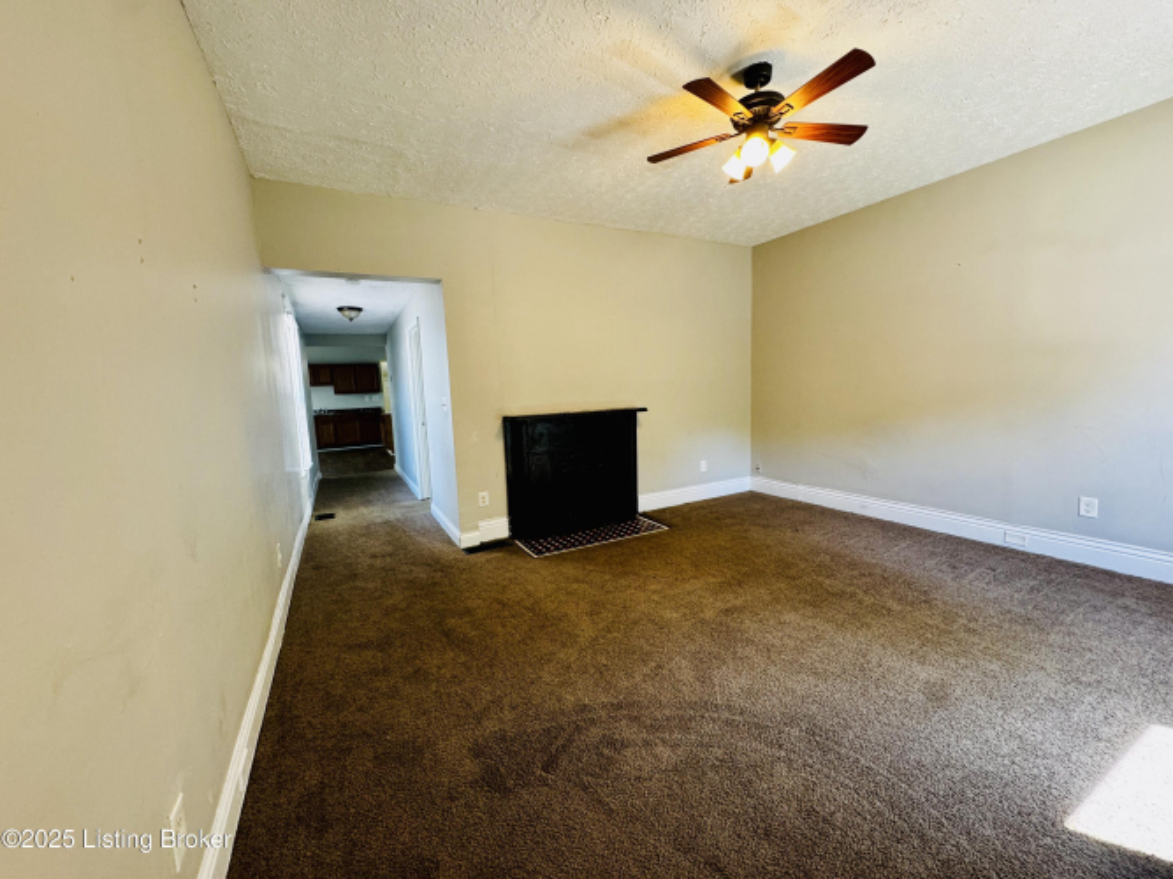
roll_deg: +2.3
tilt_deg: -6.3
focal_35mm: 14
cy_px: 440
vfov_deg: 85.7
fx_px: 474
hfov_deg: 102.1
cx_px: 586
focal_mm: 2.22
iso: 200
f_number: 2.2
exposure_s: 1/60
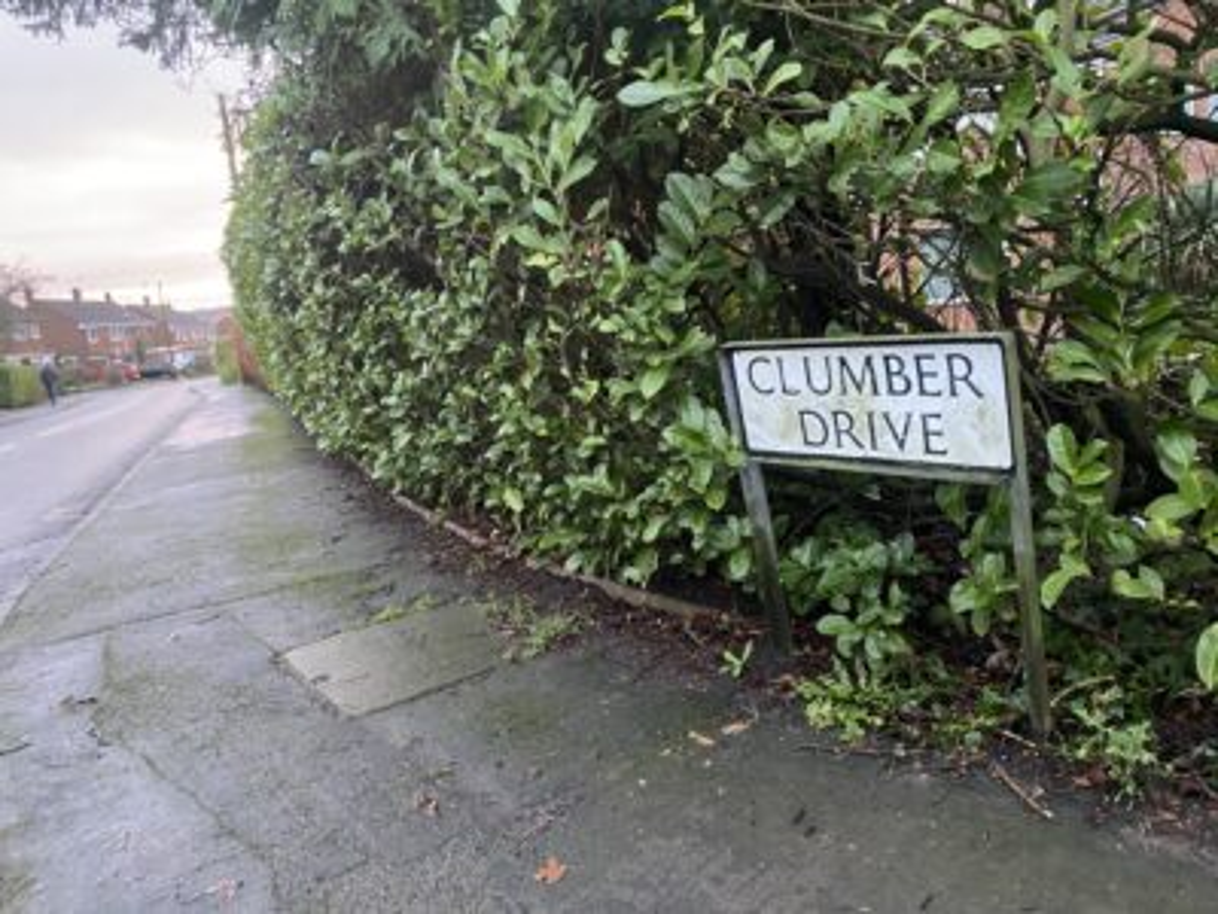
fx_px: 915
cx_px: 609
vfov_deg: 53.1
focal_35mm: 26
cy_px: 457
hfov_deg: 67.3
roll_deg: +4.2
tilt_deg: -9.8
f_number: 1.8
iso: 640
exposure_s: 1/30
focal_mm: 4.25
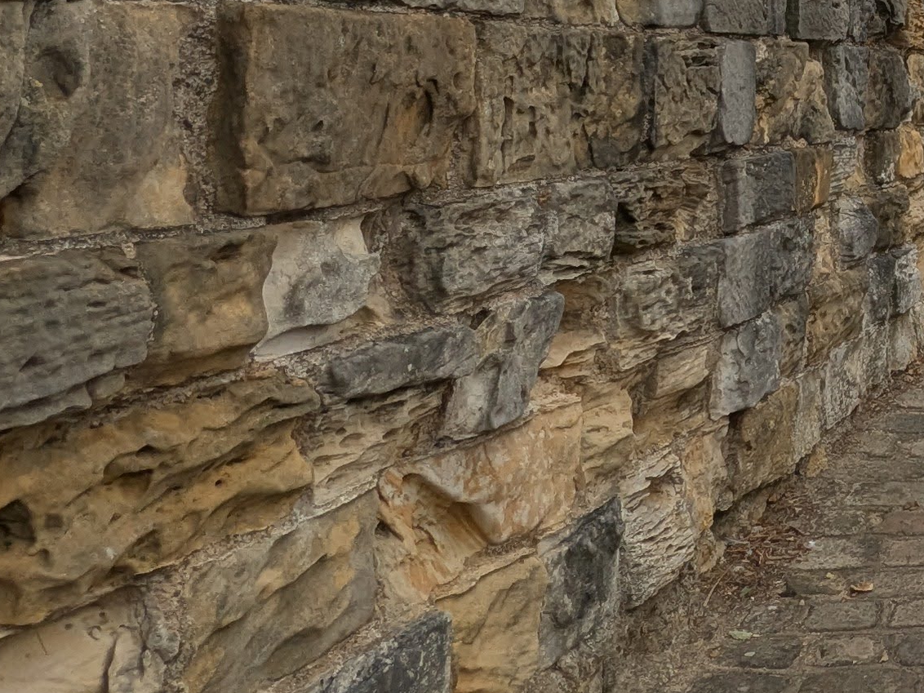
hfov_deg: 26.6
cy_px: -49
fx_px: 1521
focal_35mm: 57
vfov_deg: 24.2
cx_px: 1299
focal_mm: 2.35
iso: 47
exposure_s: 1/1661
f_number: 2.2
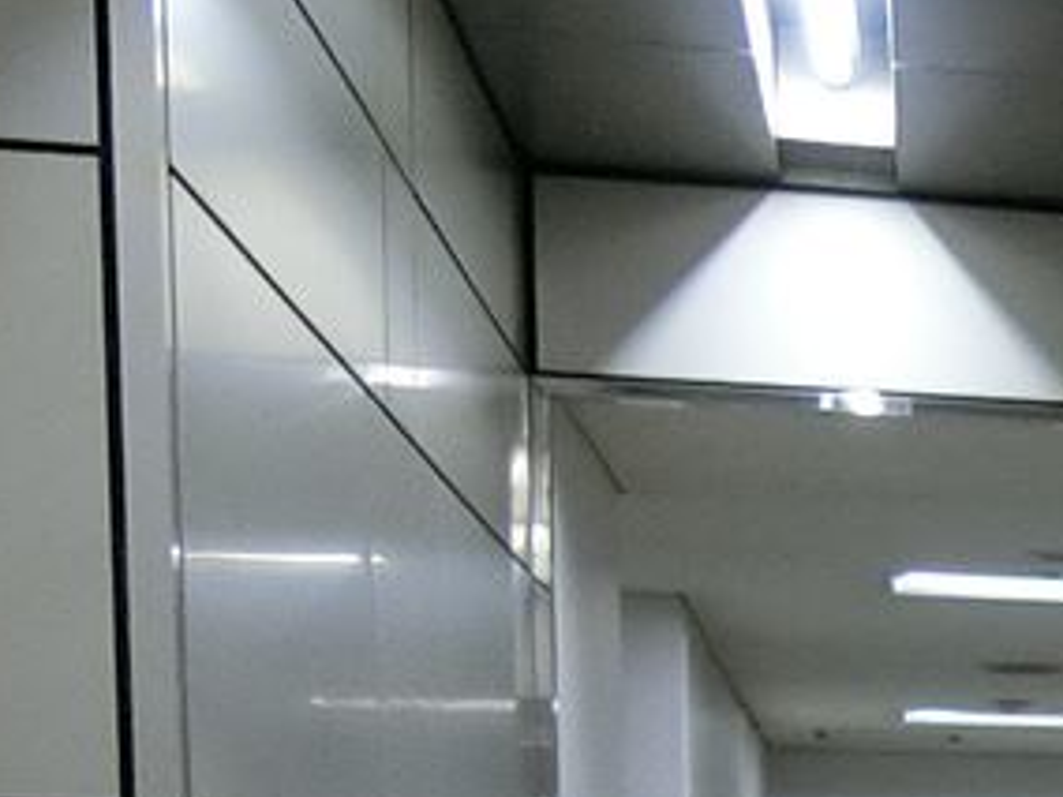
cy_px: 1182
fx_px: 3286
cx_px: 2227
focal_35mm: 107
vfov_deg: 13.1
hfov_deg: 14.6
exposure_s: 1/80
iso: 400
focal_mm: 4.06
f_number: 2.7
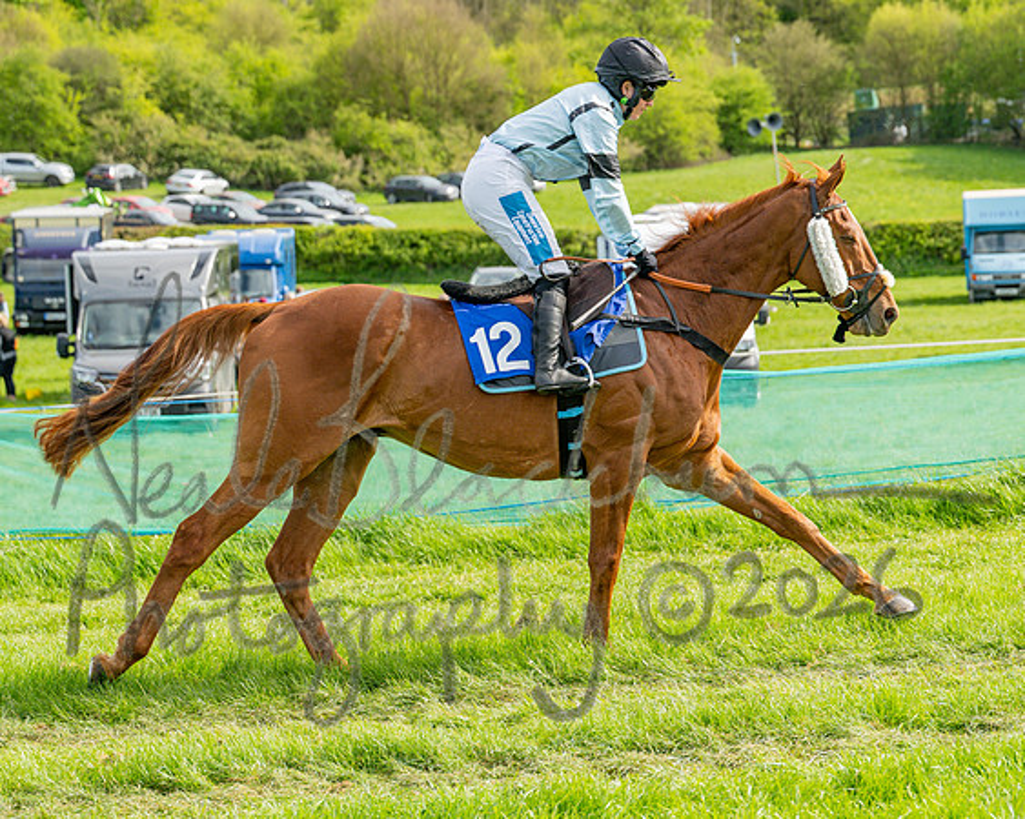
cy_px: 429
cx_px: 645
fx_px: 3762
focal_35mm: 124
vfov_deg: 12.4
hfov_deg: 15.5
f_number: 4
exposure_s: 1/1250
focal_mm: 70
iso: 200
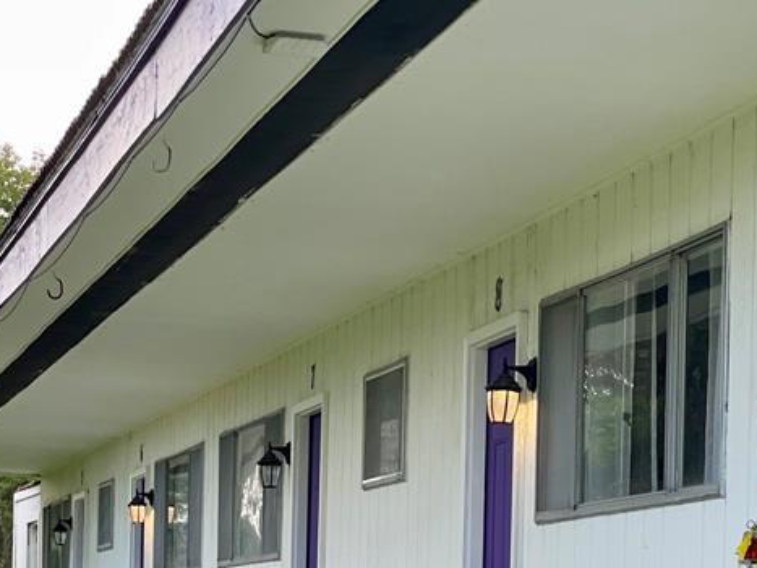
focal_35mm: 114
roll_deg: +1.0
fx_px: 2492
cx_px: 755
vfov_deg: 12.8
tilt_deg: +2.0
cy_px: 545
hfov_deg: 16.9
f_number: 2
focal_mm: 6
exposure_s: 1/122
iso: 25
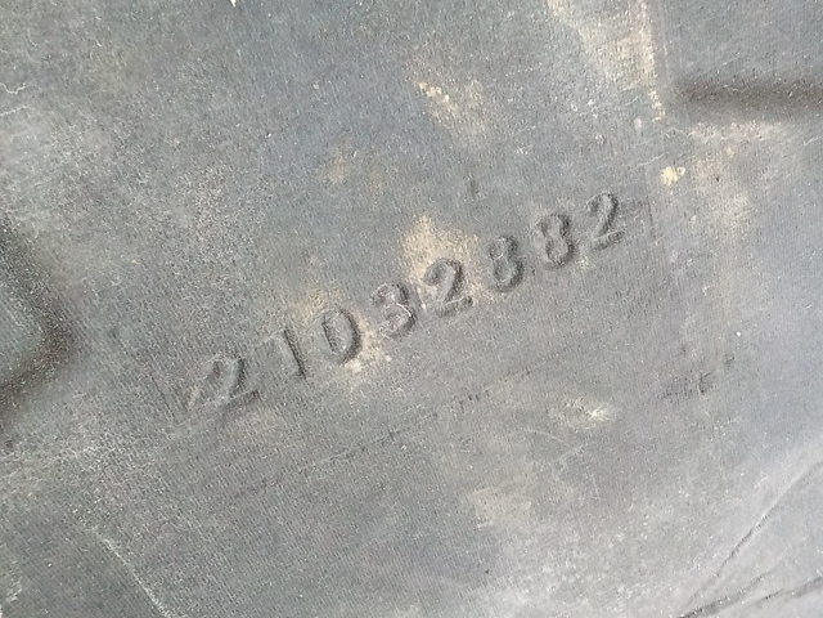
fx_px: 713
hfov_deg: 60.0
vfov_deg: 46.8
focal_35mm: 30
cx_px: 412
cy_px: 309
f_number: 3.3
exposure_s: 1/30
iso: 800
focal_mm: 4.1
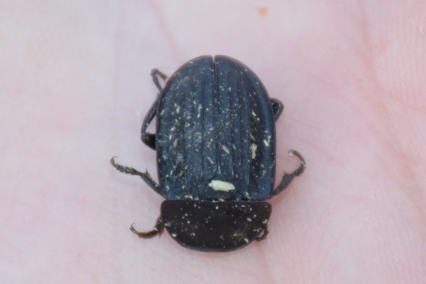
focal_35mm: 210
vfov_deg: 6.5
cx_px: 213
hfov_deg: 9.8
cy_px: 142
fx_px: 2485
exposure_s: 1/200
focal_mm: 140
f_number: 5.6
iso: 500
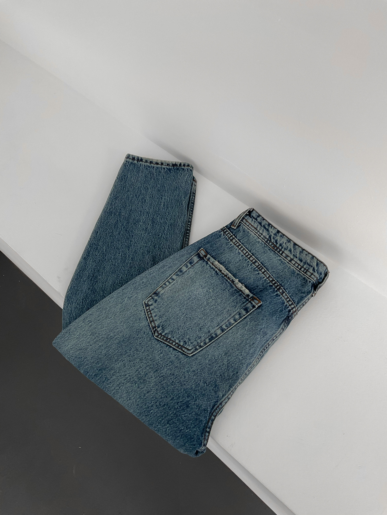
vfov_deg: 61.7
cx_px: 194
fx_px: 432
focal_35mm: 29
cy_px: 258
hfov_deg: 48.2
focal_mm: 3
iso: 64
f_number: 1.8
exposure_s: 1/120
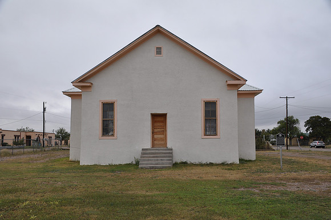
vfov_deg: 36.8
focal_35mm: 36
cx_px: 166
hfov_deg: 53.2
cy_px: 110
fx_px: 331
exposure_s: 1/80
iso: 200
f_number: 9
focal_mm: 24
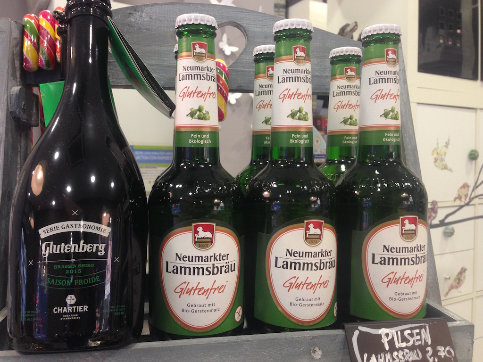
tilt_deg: -2.4
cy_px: 181
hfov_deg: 55.4
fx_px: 460
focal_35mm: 33
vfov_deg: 42.9
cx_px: 242
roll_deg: -0.6
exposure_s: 1/20
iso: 80
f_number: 2.4
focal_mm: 4.12
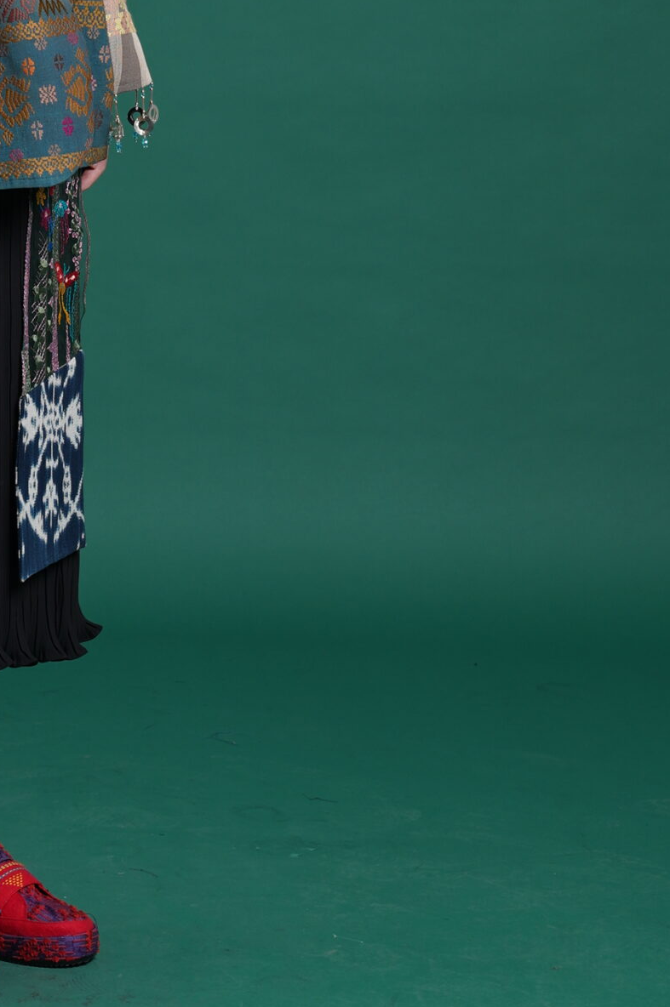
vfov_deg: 13.8
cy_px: 9
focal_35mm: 147
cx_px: -34
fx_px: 4112
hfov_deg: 9.2
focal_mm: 68
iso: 200
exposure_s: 1/125
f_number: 9
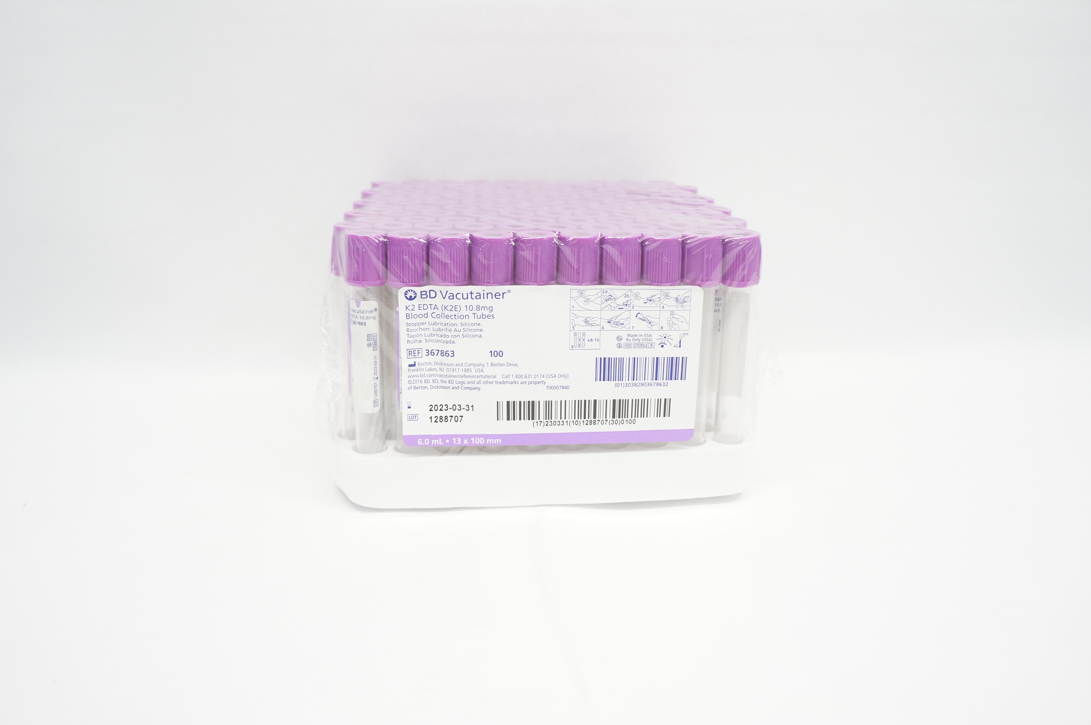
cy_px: 362
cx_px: 546
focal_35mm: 27
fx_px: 817
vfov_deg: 47.8
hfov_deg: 67.4
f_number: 5
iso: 800
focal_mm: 18
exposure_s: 1/80
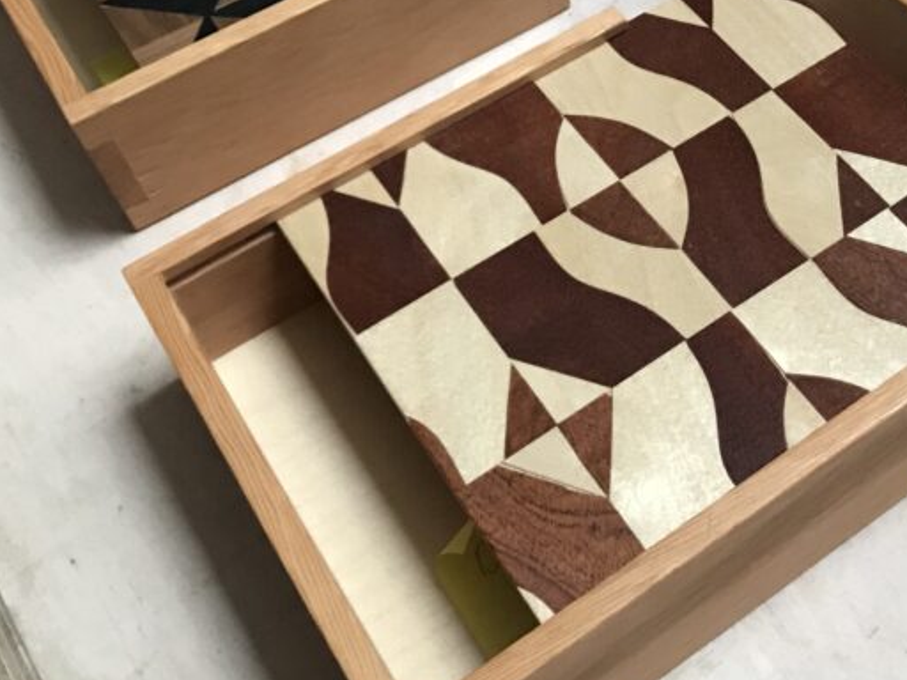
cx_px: 758
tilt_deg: -51.3
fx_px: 1467
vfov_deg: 25.7
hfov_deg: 33.1
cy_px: 158
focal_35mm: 56
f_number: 1.8
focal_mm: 3.99
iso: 100
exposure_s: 1/17
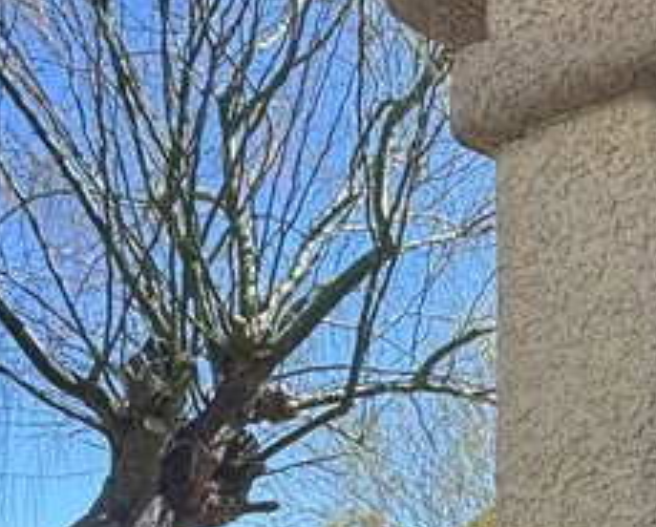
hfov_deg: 24.7
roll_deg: -0.6
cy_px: 727
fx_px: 1186
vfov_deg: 21.9
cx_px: 954
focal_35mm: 61
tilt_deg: -0.7
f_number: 2.2
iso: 40
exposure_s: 1/443
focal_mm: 2.22
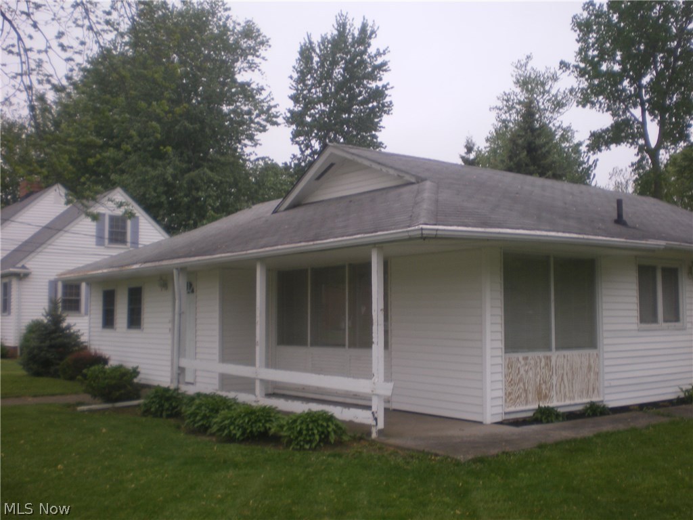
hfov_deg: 49.0
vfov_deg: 37.7
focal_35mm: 38
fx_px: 761
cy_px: 260
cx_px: 346
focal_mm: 6.3
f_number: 3.1
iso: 64
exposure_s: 1/250
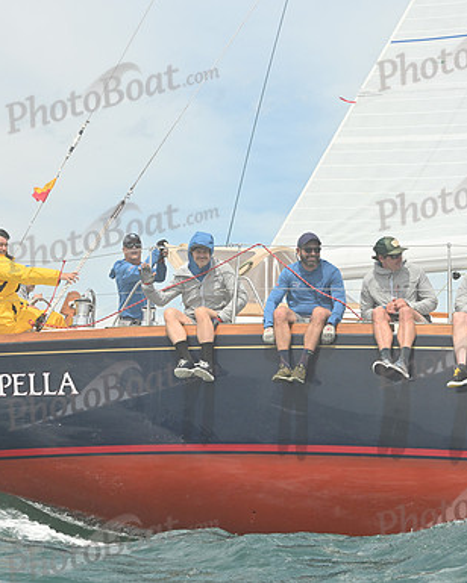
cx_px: 299
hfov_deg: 15.5
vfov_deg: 19.4
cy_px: 292
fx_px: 1710
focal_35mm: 99
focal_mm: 70
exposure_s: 1/1250
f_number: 8
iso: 320
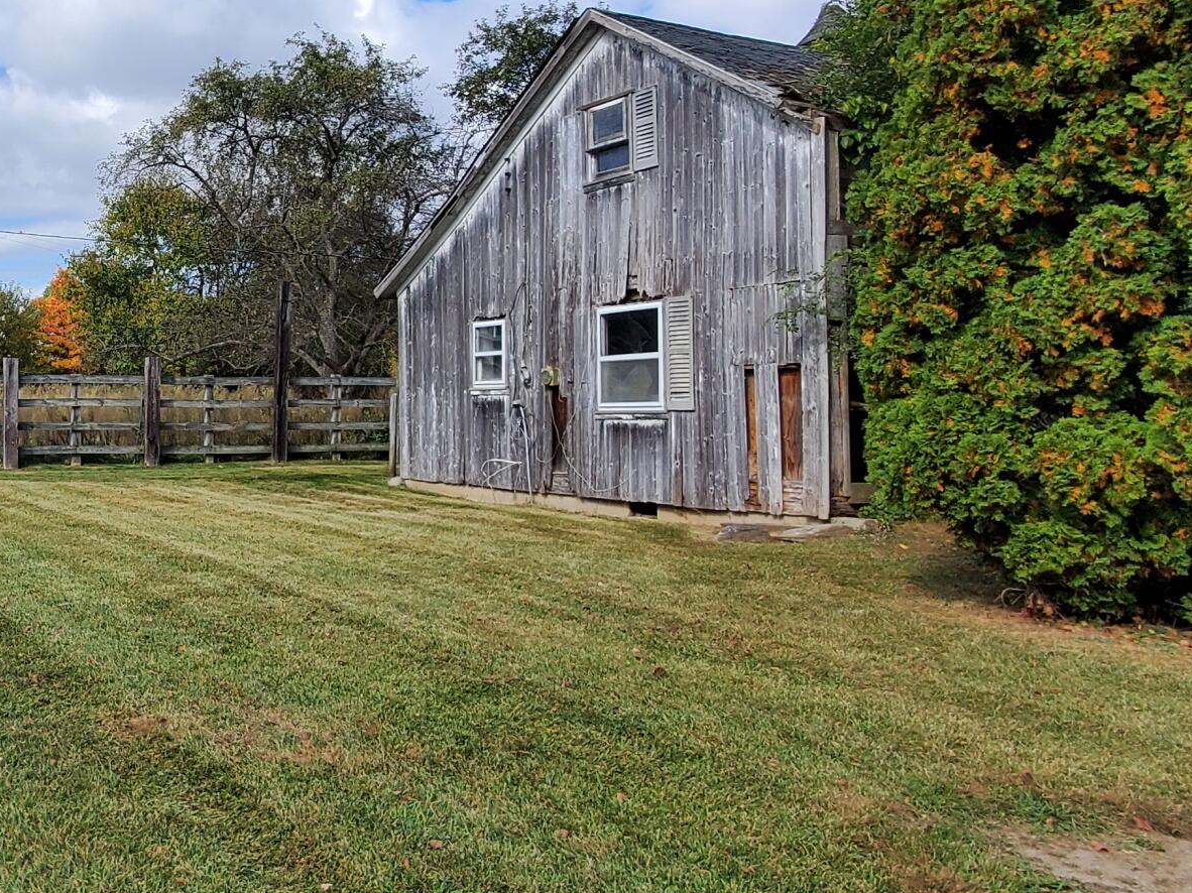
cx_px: -10
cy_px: 310
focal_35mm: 33
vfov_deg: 42.5
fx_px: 1136
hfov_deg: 46.1
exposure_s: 1/947
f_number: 2.2
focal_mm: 1.8
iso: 50
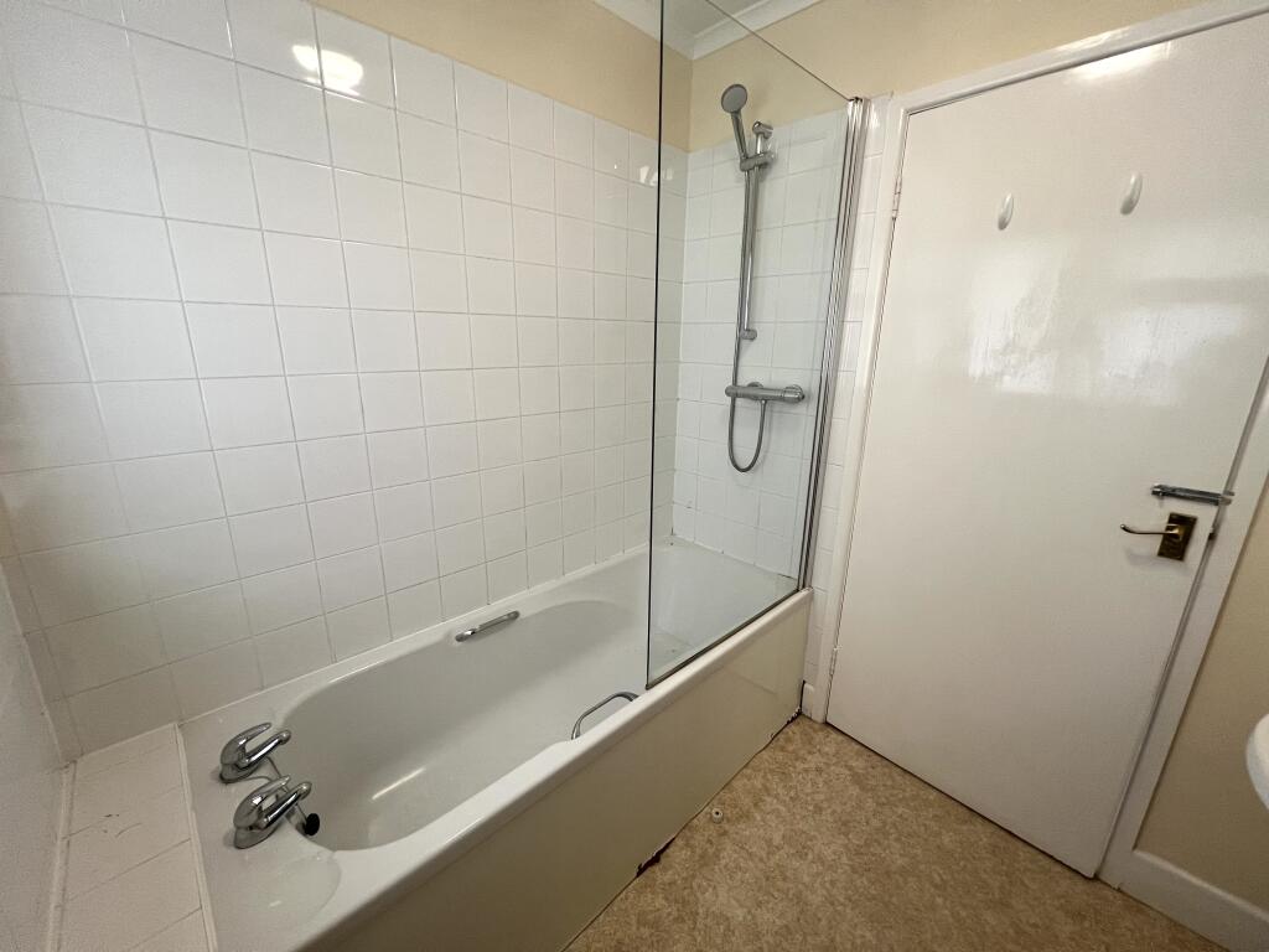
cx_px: 634
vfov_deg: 89.9
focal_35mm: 13
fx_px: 477
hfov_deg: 106.2
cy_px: 476
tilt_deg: -16.0
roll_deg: -0.4
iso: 200
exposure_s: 1/100
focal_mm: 1.57
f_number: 1.8
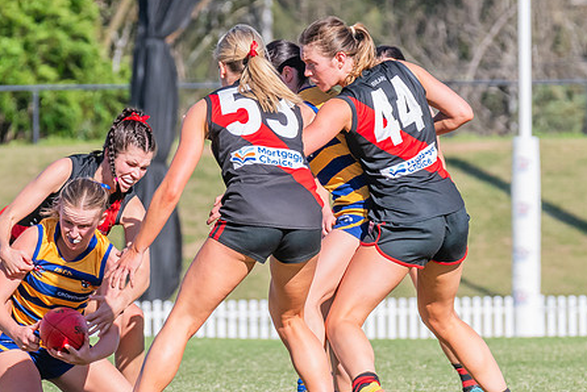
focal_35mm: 773
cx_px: 157
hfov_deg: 2.7
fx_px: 12612
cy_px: 313
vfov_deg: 1.8
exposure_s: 1/1250
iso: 800
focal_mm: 310
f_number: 10
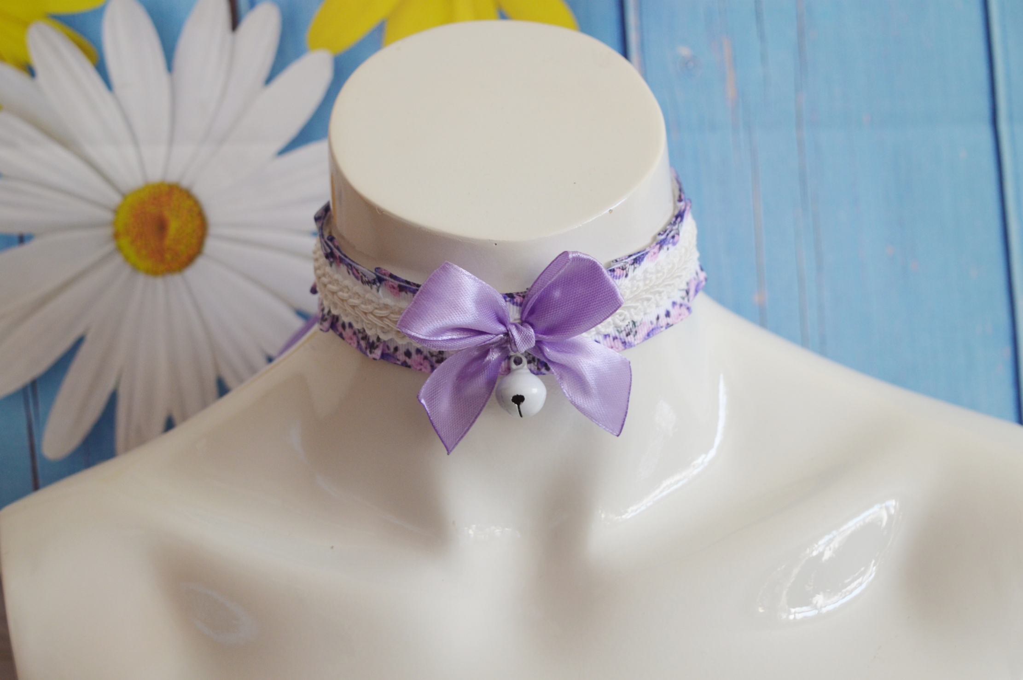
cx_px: 512
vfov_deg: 19.7
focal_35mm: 69
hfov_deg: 29.3
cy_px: 340
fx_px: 1959
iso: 400
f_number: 5
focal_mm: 46
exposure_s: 1/80
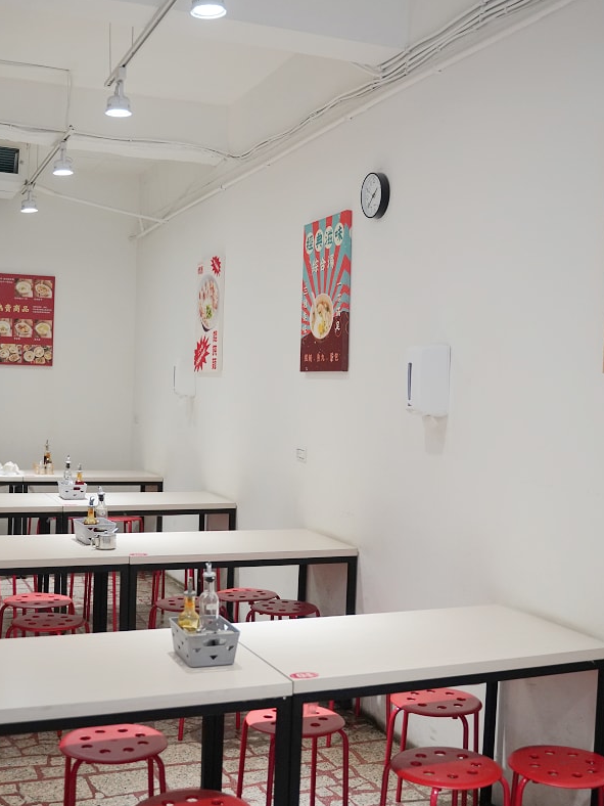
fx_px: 954
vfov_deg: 45.8
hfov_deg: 35.1
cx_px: 308
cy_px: 403
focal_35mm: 41
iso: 1600
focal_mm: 28
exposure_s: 1/160
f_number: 2.8
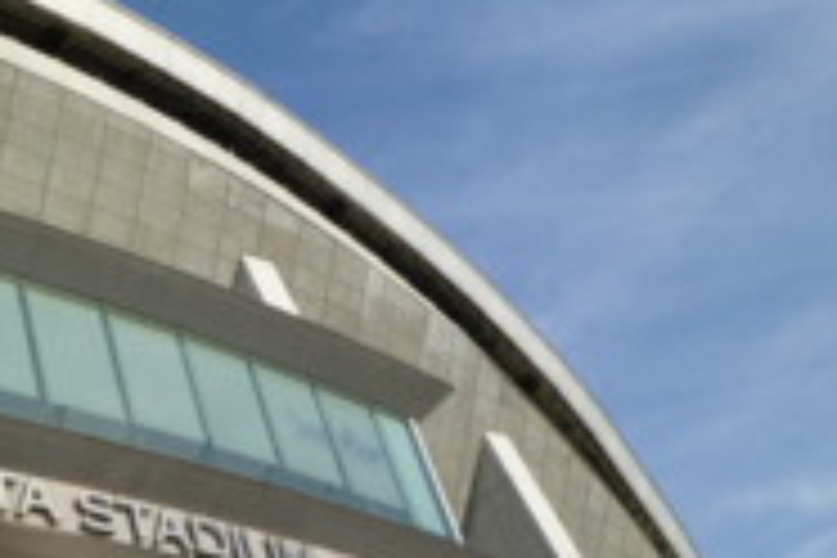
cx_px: 112
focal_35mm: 63
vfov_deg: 21.6
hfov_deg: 30.7
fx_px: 1465
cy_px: 324
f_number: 4.5
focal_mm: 4.5
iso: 80
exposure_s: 1/500
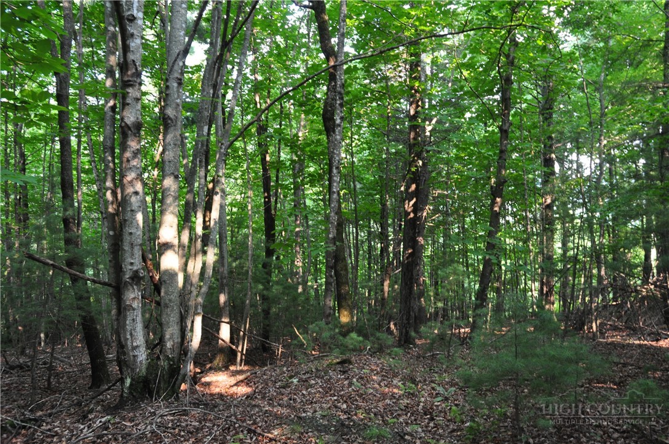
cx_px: 334
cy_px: 222
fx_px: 501
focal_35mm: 27
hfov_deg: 67.5
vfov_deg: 47.8
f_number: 7.1
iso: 800
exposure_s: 1/25
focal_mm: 18
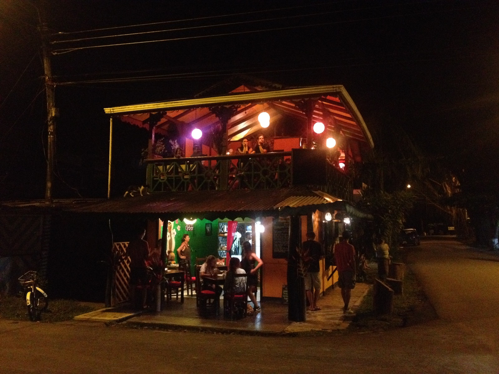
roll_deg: +0.1
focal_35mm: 35
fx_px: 505
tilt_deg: +1.8
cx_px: 250
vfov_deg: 40.7
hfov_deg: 52.6
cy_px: 187
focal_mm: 4.28
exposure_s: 1/15
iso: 800
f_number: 2.4
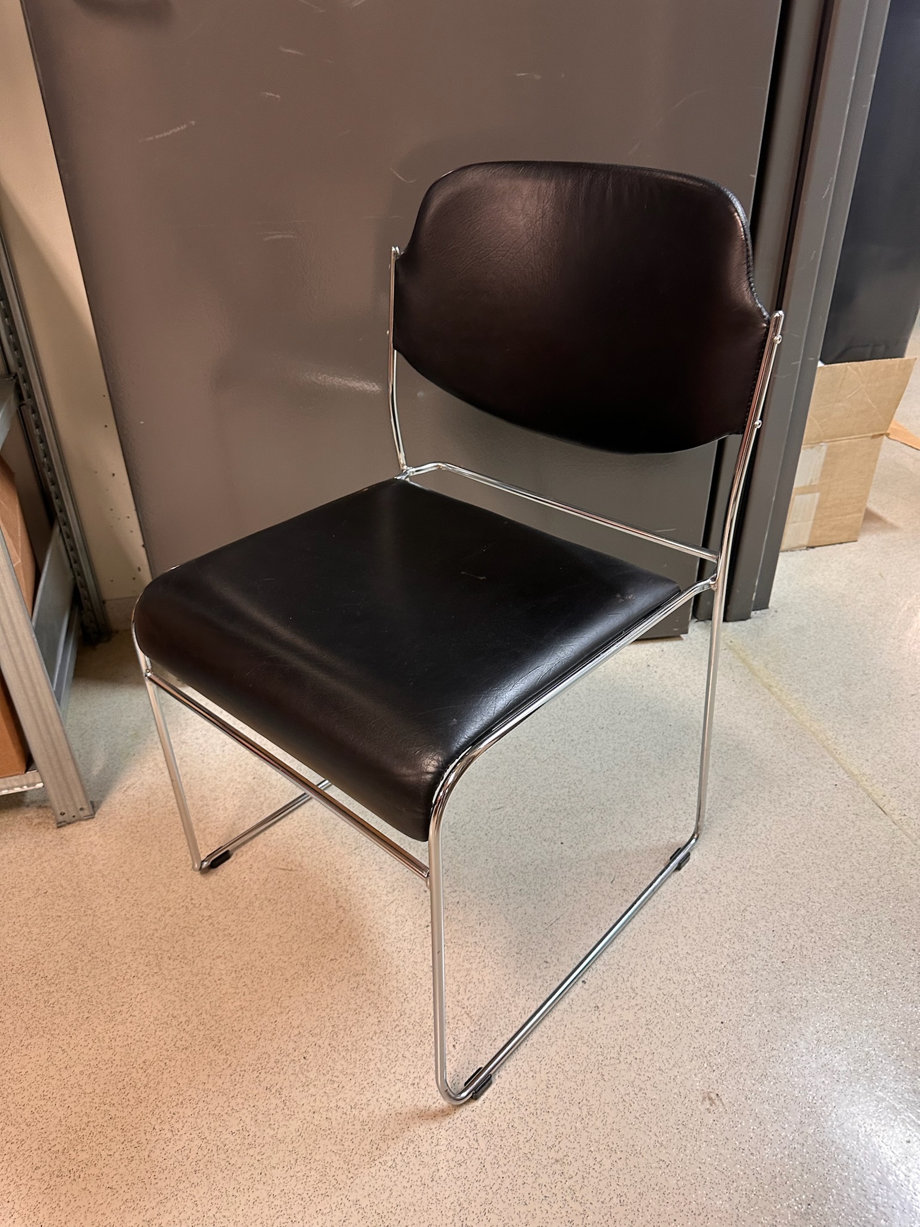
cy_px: 614
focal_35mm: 24
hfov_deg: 56.8
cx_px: 460
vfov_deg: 71.6
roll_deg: +0.2
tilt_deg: -31.2
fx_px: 850
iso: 200
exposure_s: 1/50
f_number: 1.78
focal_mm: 6.86
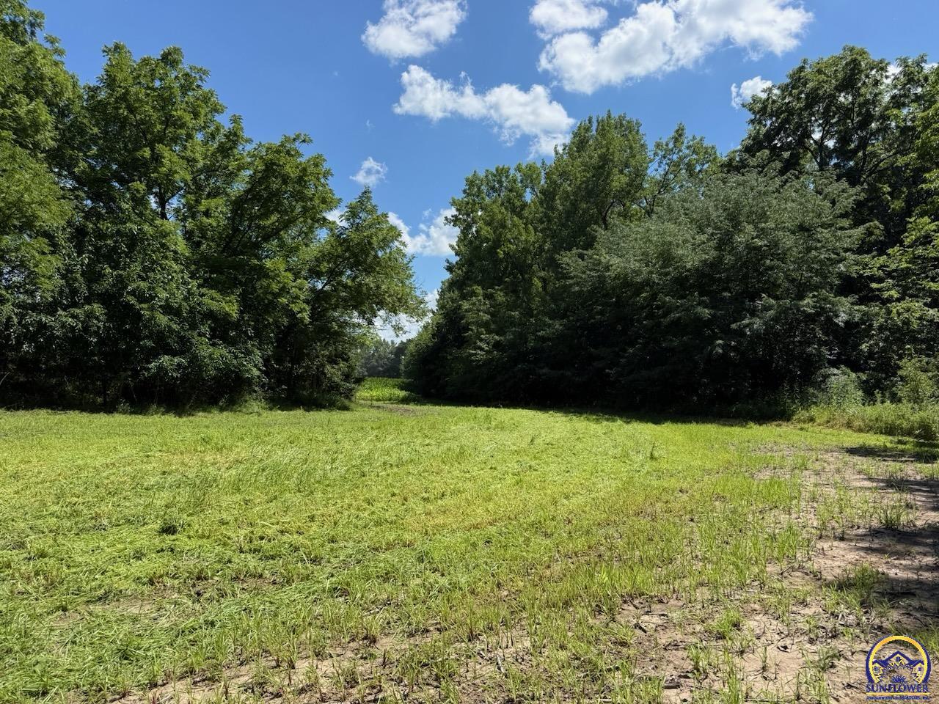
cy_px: 352
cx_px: 470
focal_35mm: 24
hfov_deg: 71.6
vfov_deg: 56.8
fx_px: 651
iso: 80
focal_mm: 6.76
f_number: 1.78
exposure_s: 1/3953
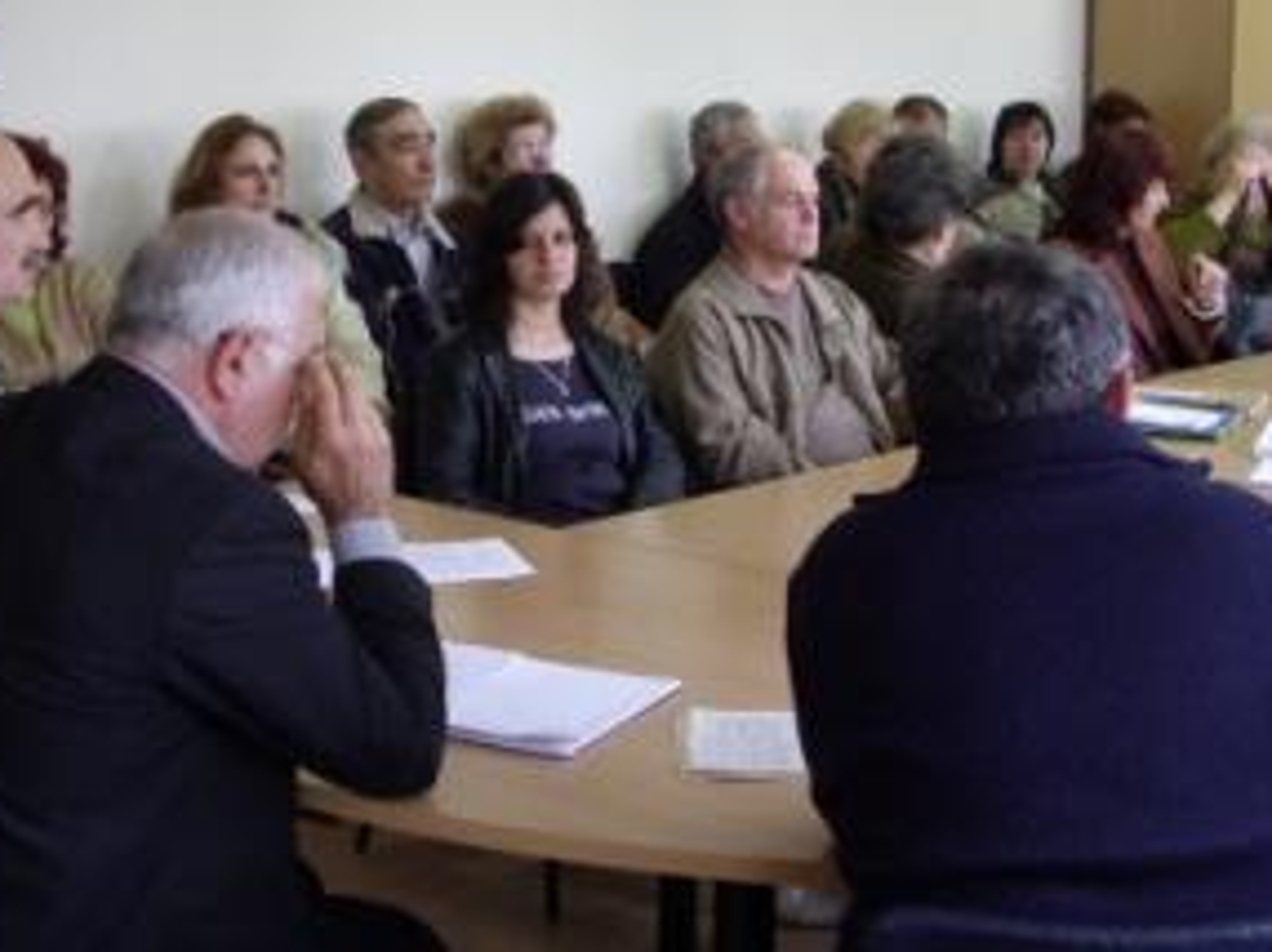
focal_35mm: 47
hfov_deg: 40.3
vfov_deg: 30.2
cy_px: 214
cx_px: 503
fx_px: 1726
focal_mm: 5.8
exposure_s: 1/30
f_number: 2.9
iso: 200
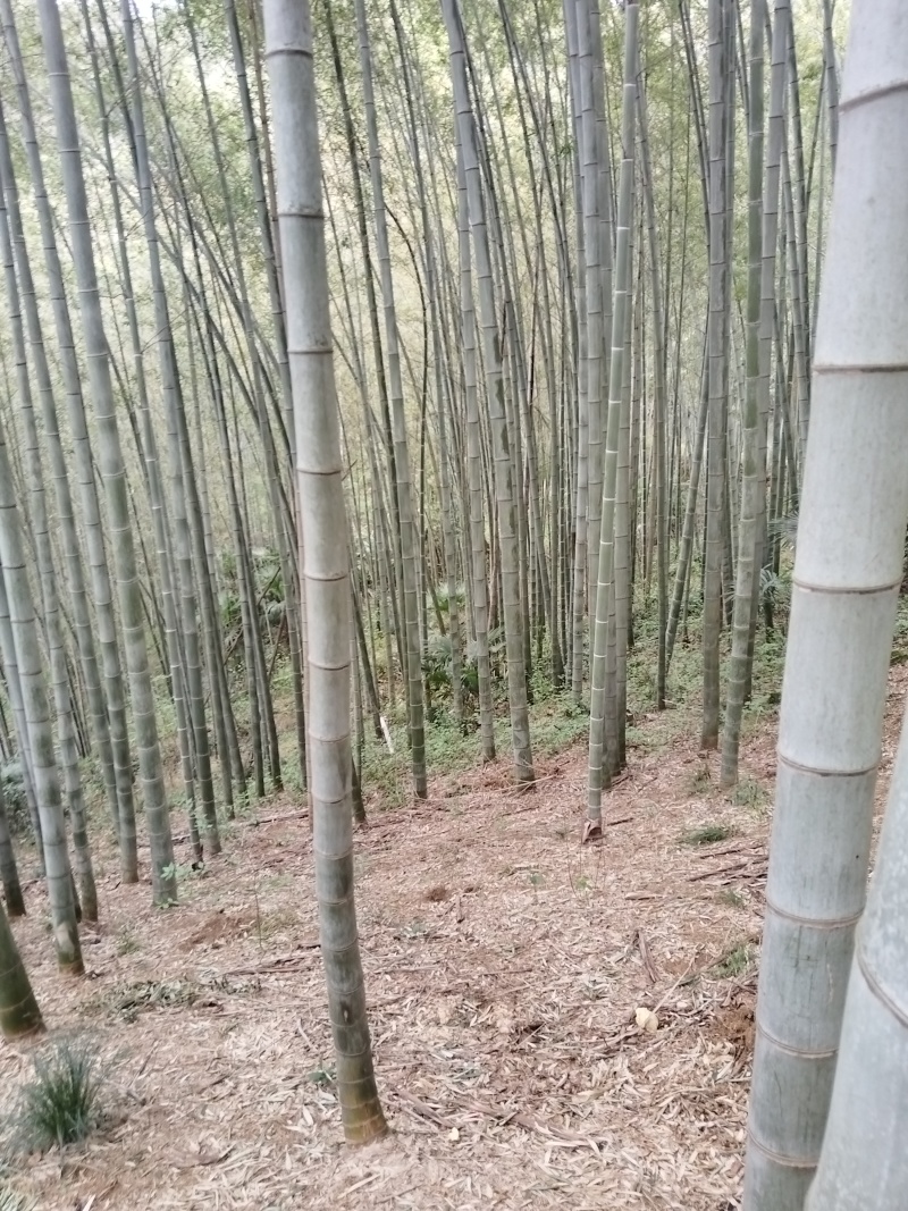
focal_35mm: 26
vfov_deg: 67.3
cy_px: 606
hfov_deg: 53.1
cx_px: 454
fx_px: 910
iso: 844
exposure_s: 1/33.3
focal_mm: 4.95
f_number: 1.9
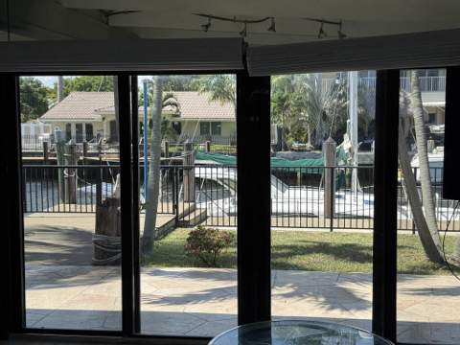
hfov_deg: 39.7
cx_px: 230
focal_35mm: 48
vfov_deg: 30.3
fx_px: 638
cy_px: 172
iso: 64
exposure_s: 1/1027
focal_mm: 6.76
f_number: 1.78
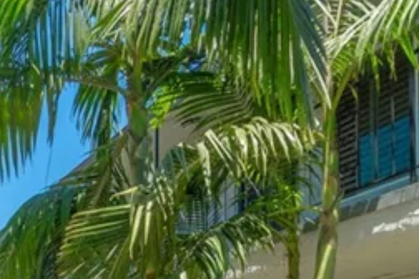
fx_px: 582
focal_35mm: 50
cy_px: 415
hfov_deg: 39.2
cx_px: 147
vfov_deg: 22.4
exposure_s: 1/200
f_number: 7.1
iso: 100
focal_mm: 10
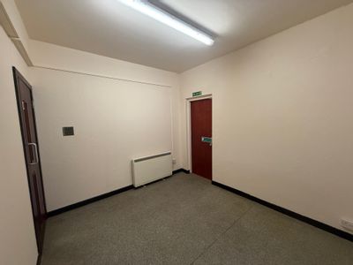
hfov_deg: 102.1
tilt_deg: -5.5
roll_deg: +1.5
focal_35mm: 14
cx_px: 176
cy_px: 132
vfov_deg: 85.7
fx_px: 143
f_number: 2.2
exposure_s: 1/100
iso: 320
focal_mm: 2.22
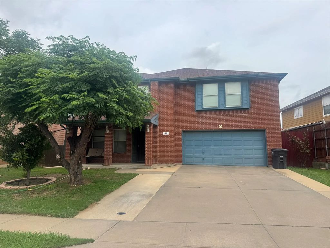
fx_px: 229
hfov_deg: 71.6
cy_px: 124
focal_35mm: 24
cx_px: 165
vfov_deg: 56.8
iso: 80
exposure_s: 1/5348
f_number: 1.78
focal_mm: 6.76
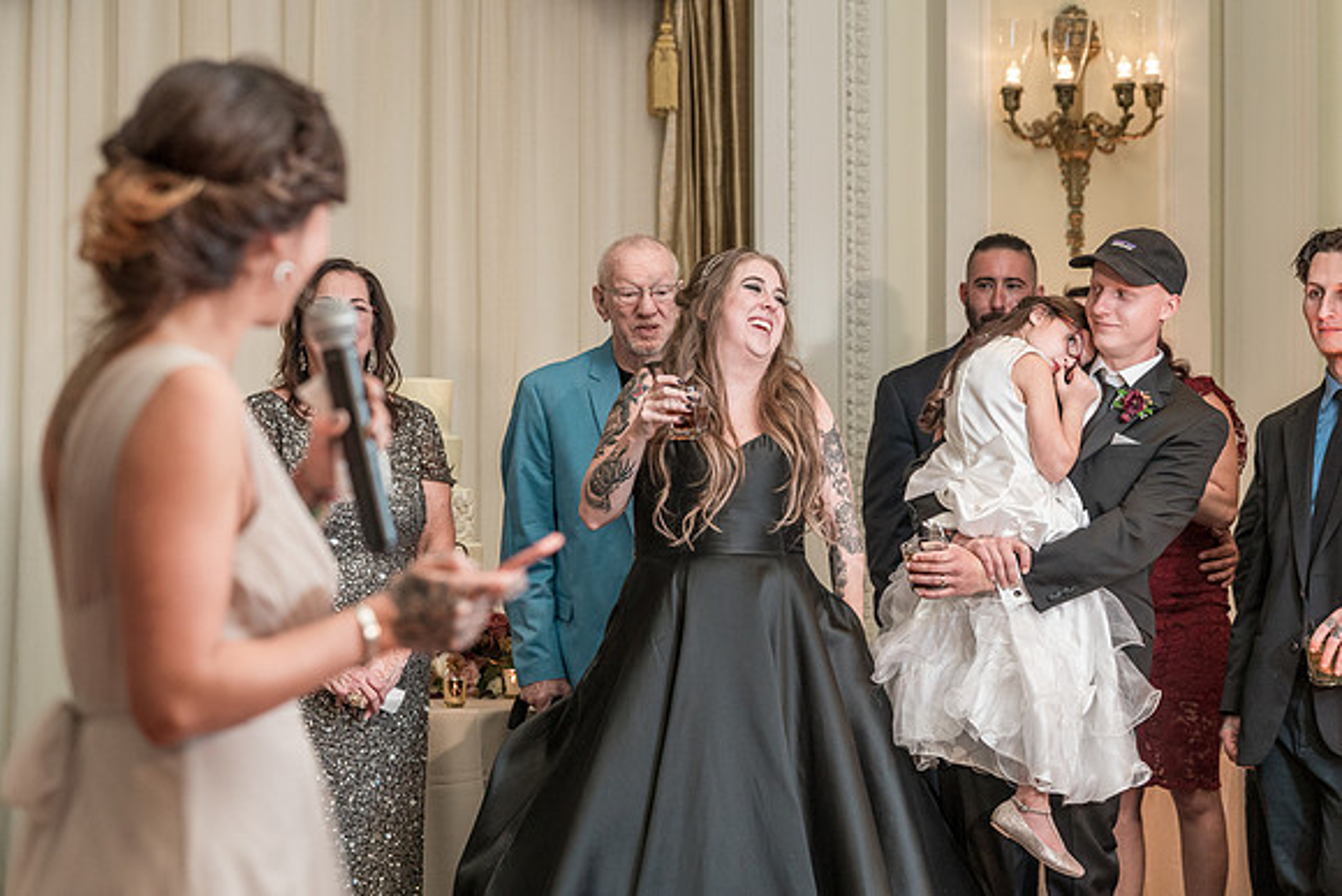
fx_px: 3434
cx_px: 634
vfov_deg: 14.9
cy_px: 473
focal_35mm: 92
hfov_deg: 22.1
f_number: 4
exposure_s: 1/200
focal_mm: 87
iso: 2000
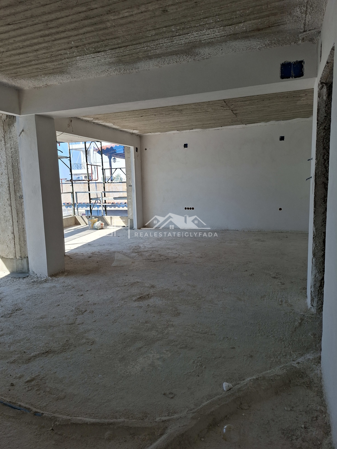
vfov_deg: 73.9
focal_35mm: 23
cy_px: 224
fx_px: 299
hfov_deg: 58.9
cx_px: 168
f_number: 1.8
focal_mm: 5.54
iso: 50
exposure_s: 1/631
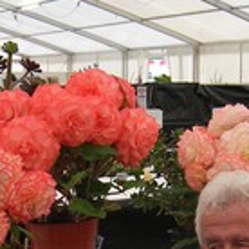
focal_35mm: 96
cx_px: 135
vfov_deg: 17.8
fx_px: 781
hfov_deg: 18.1
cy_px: 226
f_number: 2.9
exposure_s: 1/31
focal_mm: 5.7
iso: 50
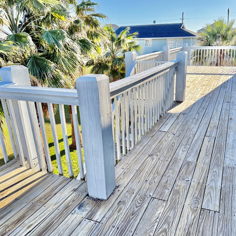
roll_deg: +1.4
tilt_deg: -18.9
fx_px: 224
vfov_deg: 55.6
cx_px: 137
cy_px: 117
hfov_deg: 55.4
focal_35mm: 29
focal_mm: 6.76
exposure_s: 1/1156
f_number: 1.78
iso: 100
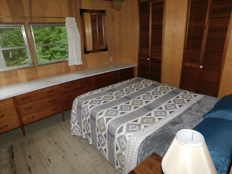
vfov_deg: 58.9
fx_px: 154
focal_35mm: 23
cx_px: 116
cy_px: 87
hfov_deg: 73.9
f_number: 3
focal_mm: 4
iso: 200
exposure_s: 1/30
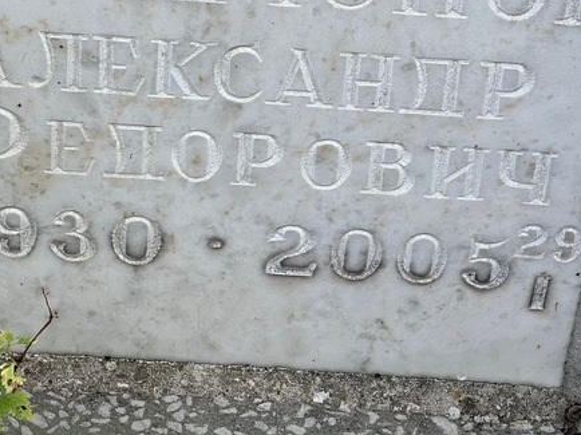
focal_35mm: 142
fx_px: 2382
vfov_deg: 10.4
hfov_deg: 13.9
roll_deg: +2.2
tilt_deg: -42.6
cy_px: 120
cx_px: 212
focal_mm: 9
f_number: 2.8
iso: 32
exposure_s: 1/141
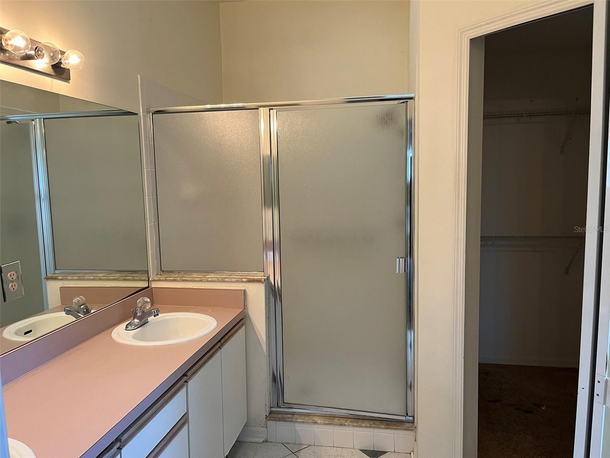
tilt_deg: -6.8
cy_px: 229
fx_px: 458
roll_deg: +0.9
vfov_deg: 53.1
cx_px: 305
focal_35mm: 26
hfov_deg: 67.3
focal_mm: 5.1
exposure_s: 1/60
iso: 160
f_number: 1.6
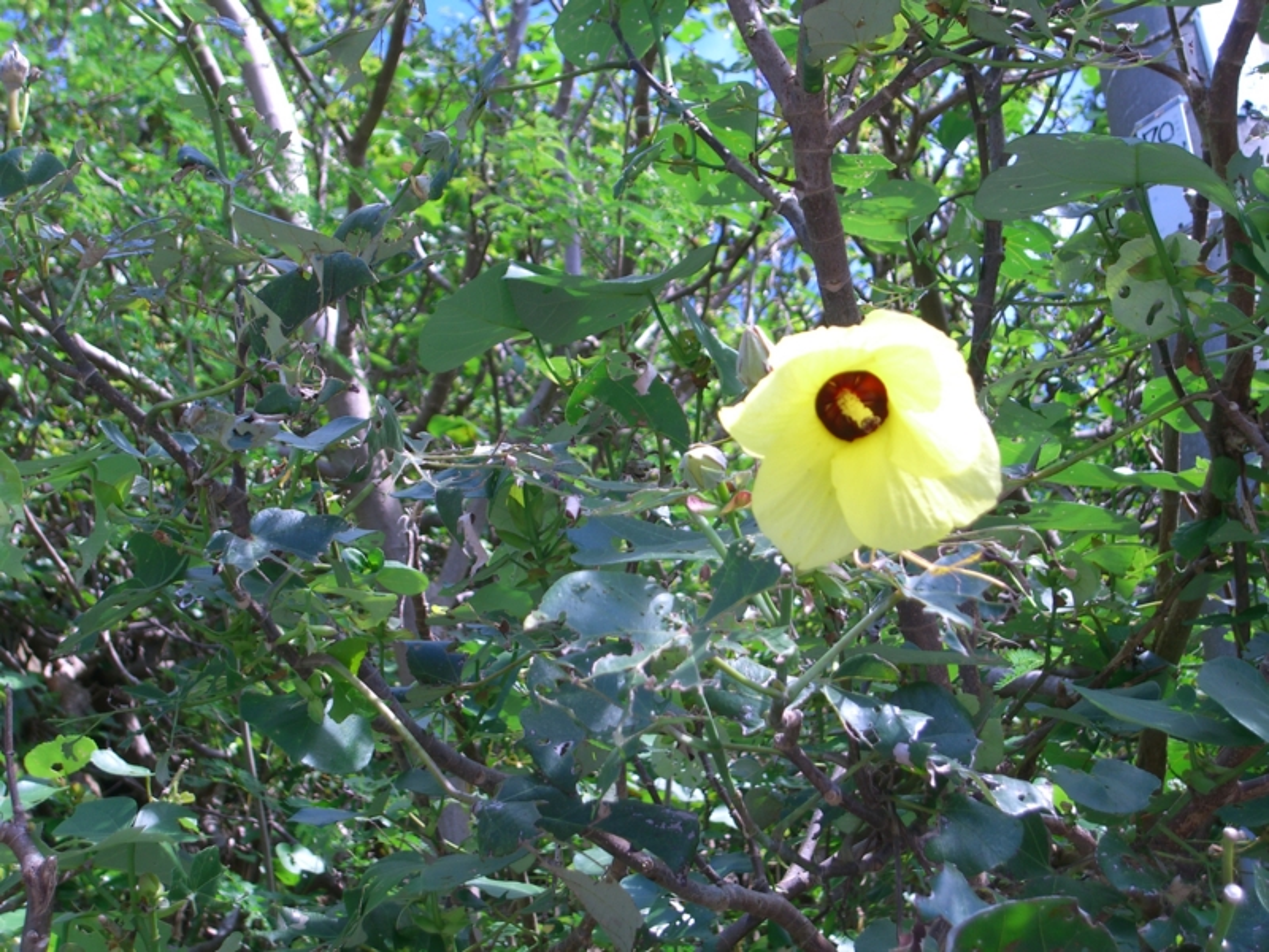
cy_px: 476
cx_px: 634
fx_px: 2493
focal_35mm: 68
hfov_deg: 28.6
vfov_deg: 21.6
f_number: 4
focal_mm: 14.2
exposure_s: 1/250
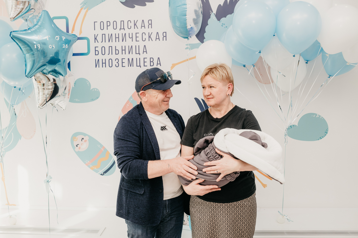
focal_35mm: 35
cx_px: 179
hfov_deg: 54.4
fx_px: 348
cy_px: 119
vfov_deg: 37.9
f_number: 4
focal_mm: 35
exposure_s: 1/160
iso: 320
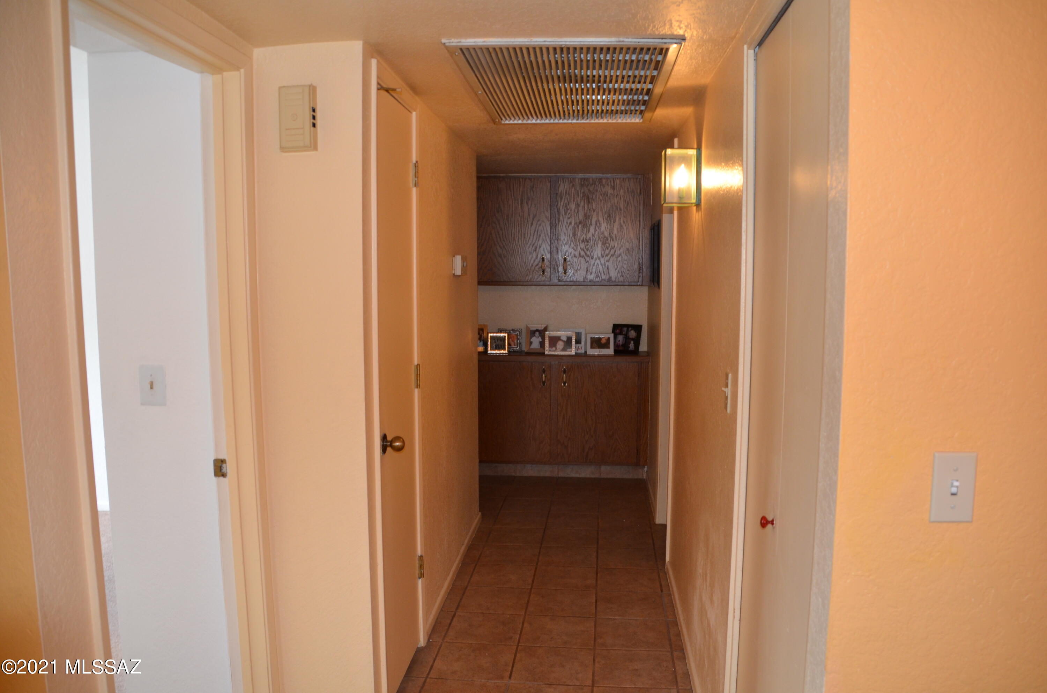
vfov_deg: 47.7
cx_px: 524
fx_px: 784
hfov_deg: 67.5
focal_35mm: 27
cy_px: 346
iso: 450
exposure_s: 1/60
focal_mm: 18
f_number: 3.5
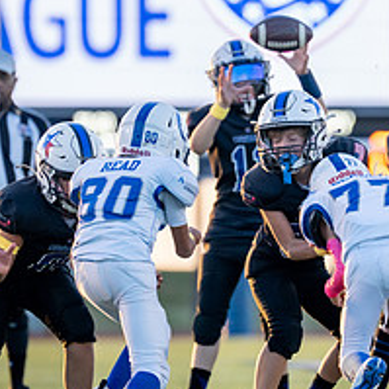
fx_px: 7654
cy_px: 199
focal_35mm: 602
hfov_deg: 2.9
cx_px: 242
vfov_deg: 2.9
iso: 640
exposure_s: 1/1250
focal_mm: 200
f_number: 2.8
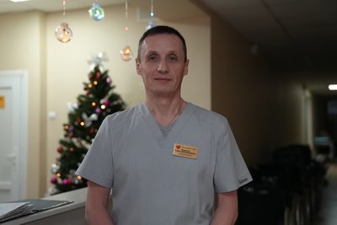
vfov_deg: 28.7
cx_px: 168
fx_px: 440
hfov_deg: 41.9
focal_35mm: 47
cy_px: 112
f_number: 2.8
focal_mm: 47
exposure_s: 1/25
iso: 12800
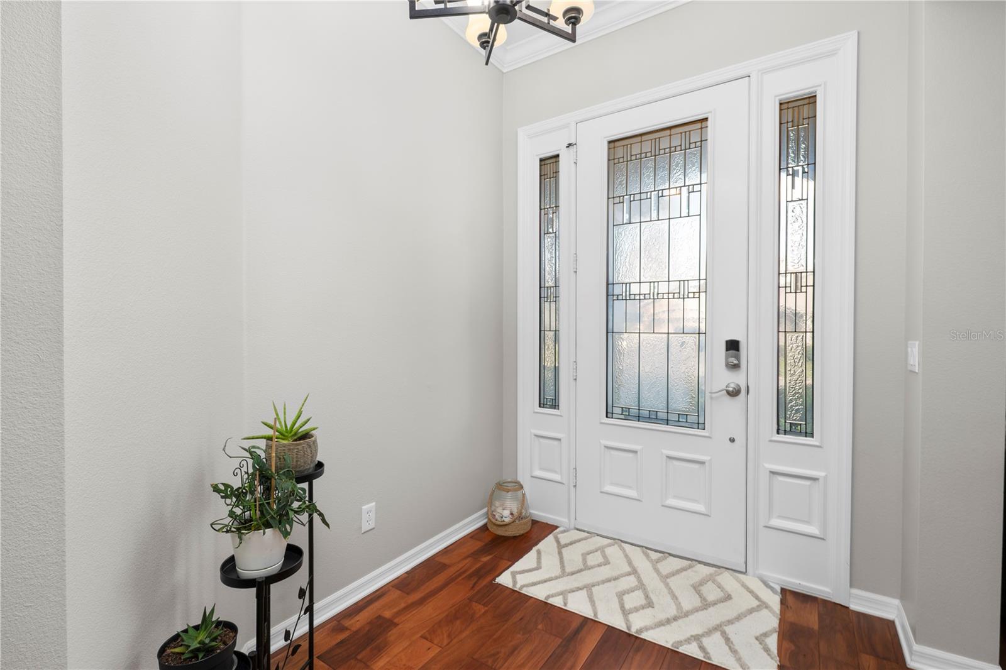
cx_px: 503
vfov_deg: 77.3
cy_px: 335
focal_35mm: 15
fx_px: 419
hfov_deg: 100.4
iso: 100
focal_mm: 10
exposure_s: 1/1.25
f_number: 7.1
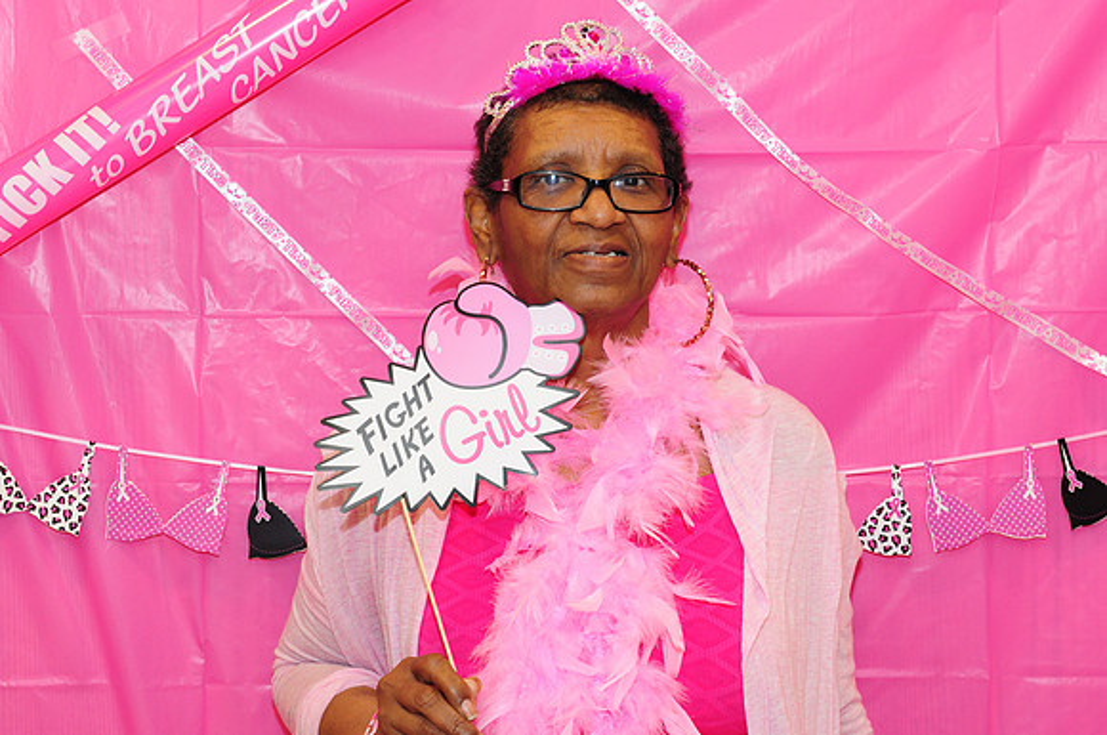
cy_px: 368
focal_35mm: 93
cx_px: 554
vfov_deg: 14.7
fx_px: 2856
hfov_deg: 21.9
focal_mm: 62
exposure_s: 1/60
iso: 640
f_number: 5.6
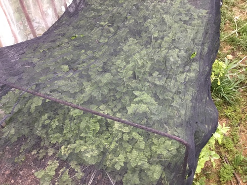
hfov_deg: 58.4
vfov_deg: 45.4
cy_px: 92
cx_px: 124
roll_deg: +4.5
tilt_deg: -42.4
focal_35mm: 31
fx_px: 221
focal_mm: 3.3
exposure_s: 1/30
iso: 80
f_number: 2.4
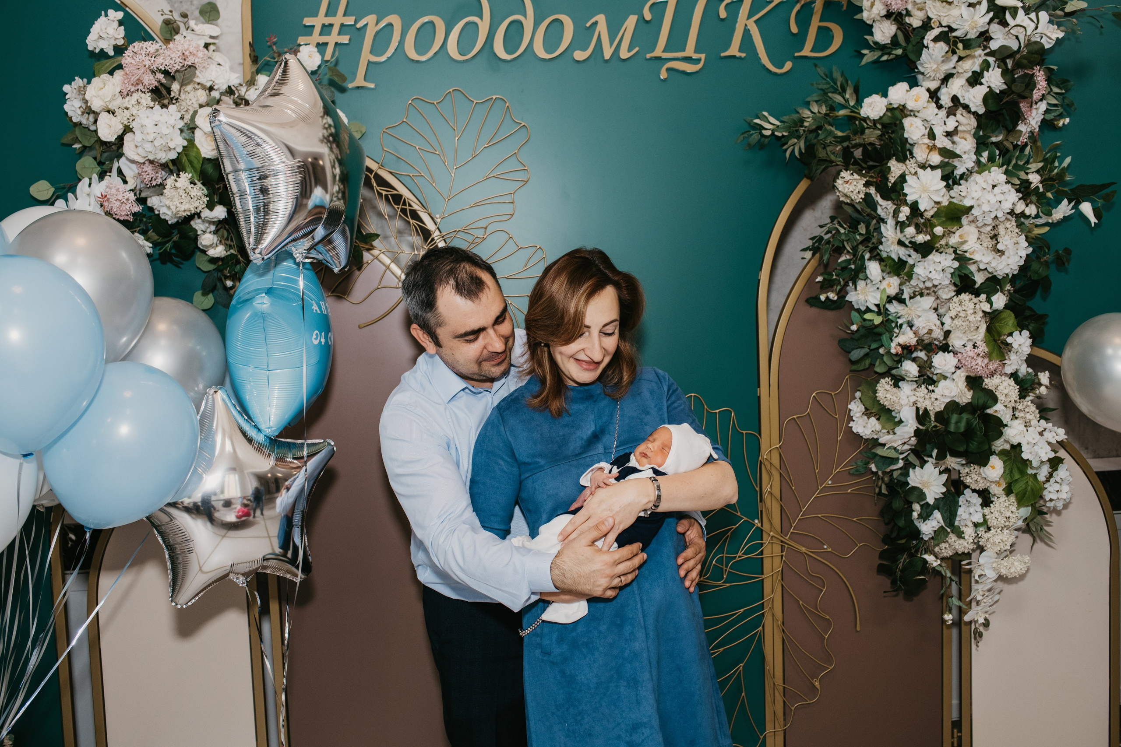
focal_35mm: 35
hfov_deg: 54.4
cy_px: 374
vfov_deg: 37.9
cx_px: 560
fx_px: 1090
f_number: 4
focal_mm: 35
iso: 500
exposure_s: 1/160
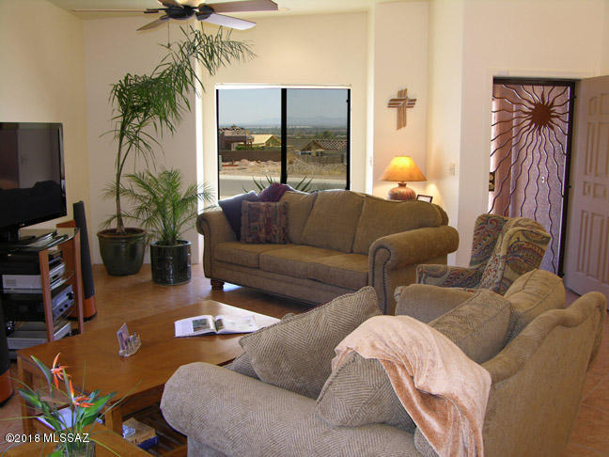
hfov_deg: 52.6
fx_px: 616
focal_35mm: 35
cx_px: 304
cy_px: 228
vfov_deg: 40.7
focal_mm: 8.9
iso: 50
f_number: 4
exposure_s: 1/8
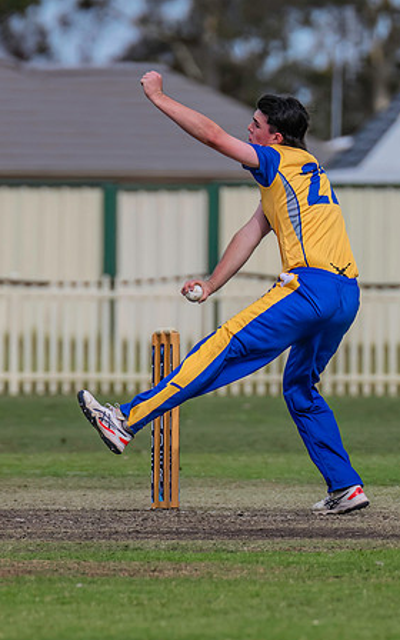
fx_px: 16151
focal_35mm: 926
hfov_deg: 1.4
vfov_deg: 2.3
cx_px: 393
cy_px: 354
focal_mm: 500
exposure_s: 1/2500
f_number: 7.1
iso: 800
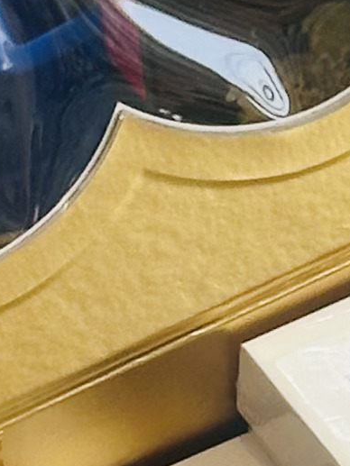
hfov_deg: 4.0
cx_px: 270
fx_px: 5040
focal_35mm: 374
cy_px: 508
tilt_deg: -50.9
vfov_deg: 5.3
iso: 64
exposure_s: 1/646
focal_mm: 6.86
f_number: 1.78
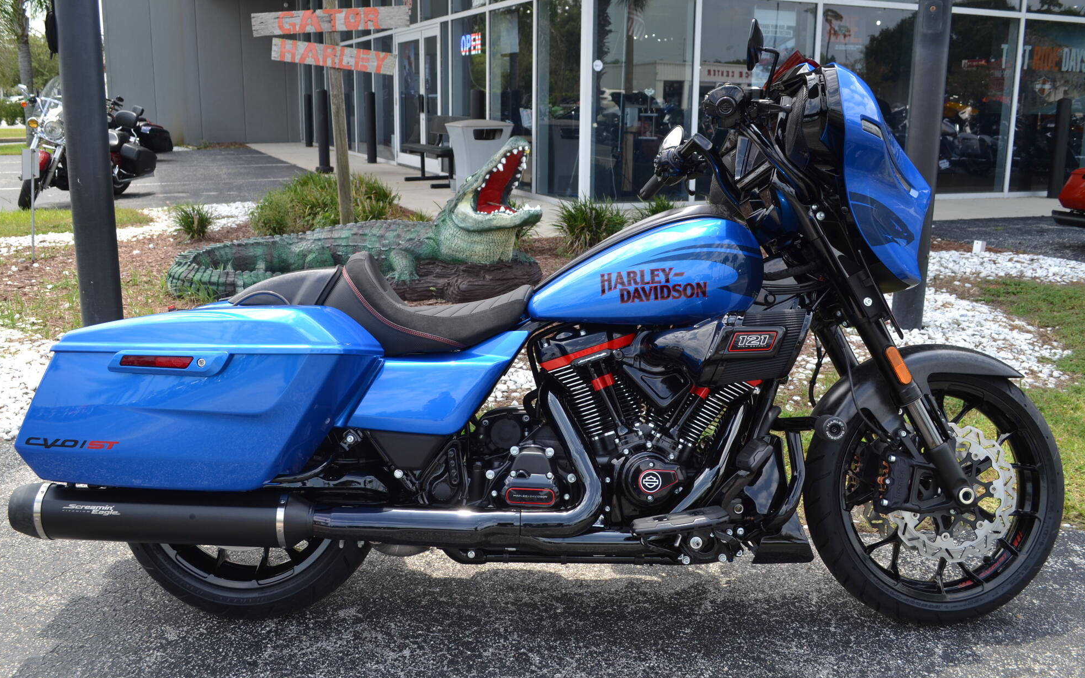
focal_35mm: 34
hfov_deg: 56.7
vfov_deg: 37.3
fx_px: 1005
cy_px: 317
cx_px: 541
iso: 100
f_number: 5.6
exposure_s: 1/160
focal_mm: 22
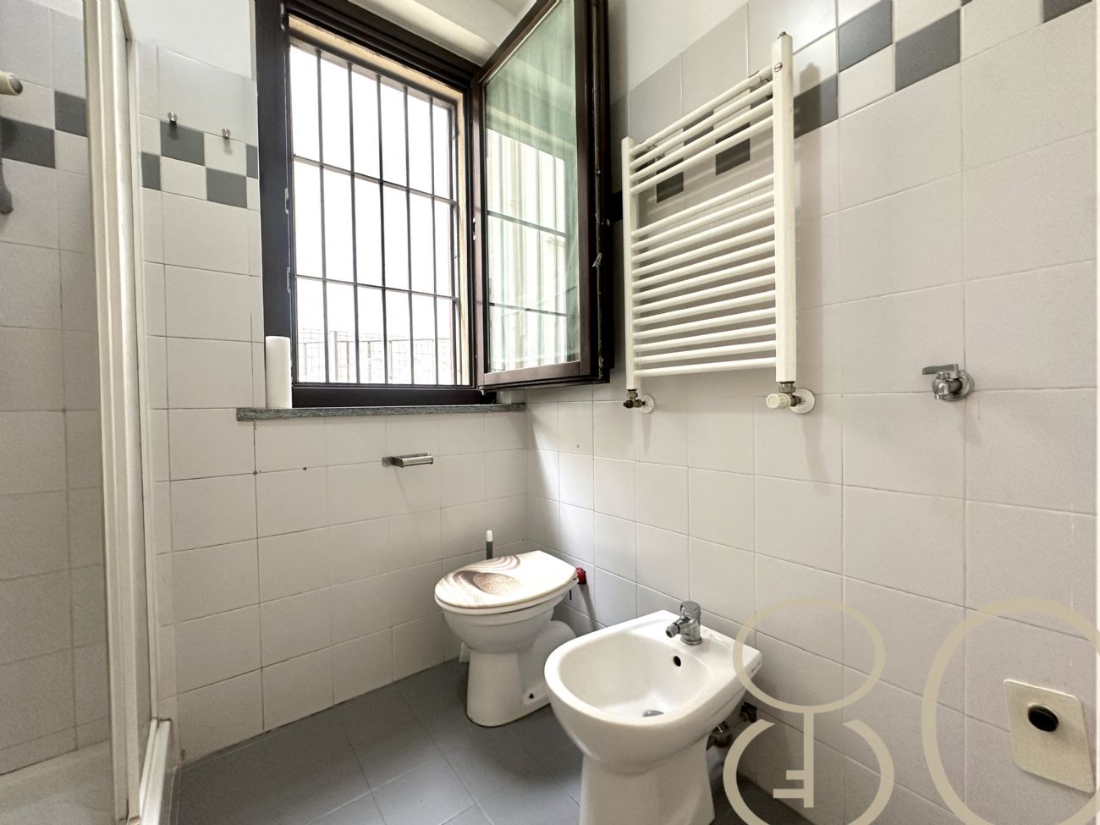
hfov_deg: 102.1
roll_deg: +1.8
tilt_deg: -0.7
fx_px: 445
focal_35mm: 14
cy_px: 412
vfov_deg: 85.7
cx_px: 550
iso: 160
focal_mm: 2.22
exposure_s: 1/100
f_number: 2.2
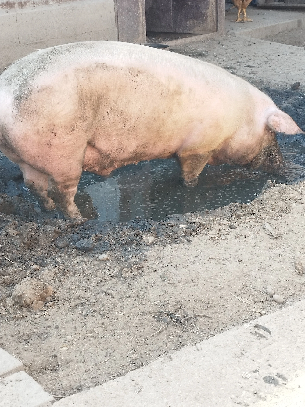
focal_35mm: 24
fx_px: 282
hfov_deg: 56.8
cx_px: 152
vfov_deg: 71.6
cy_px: 204
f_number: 1.89
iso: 100
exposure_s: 1/100
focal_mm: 5.89
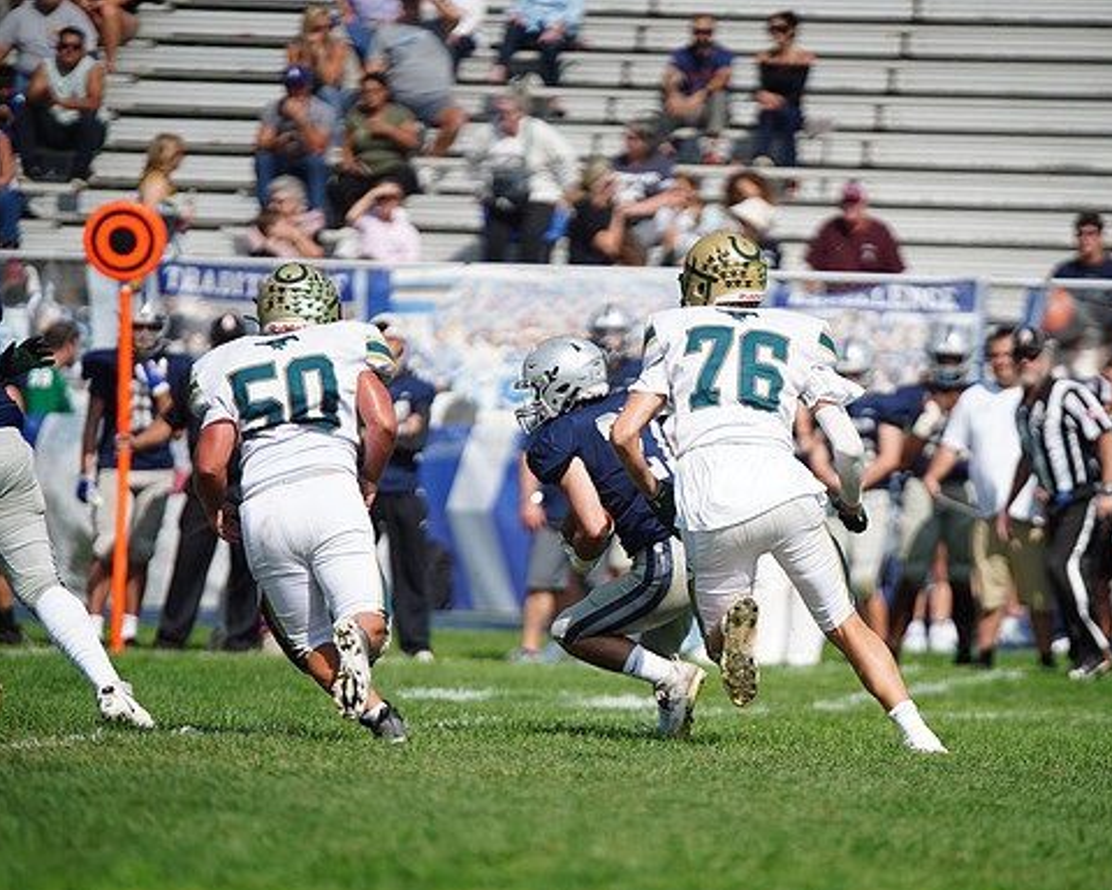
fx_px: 11190
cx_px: 663
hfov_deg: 5.7
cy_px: 446
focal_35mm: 340
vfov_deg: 4.6
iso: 500
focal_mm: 300
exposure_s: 1/8000
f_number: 2.8
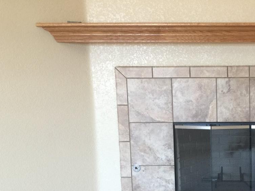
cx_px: 249
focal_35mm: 58
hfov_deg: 31.0
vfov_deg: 25.0
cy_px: 141
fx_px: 427
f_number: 2.2
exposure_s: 1/30
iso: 40
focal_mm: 4.15
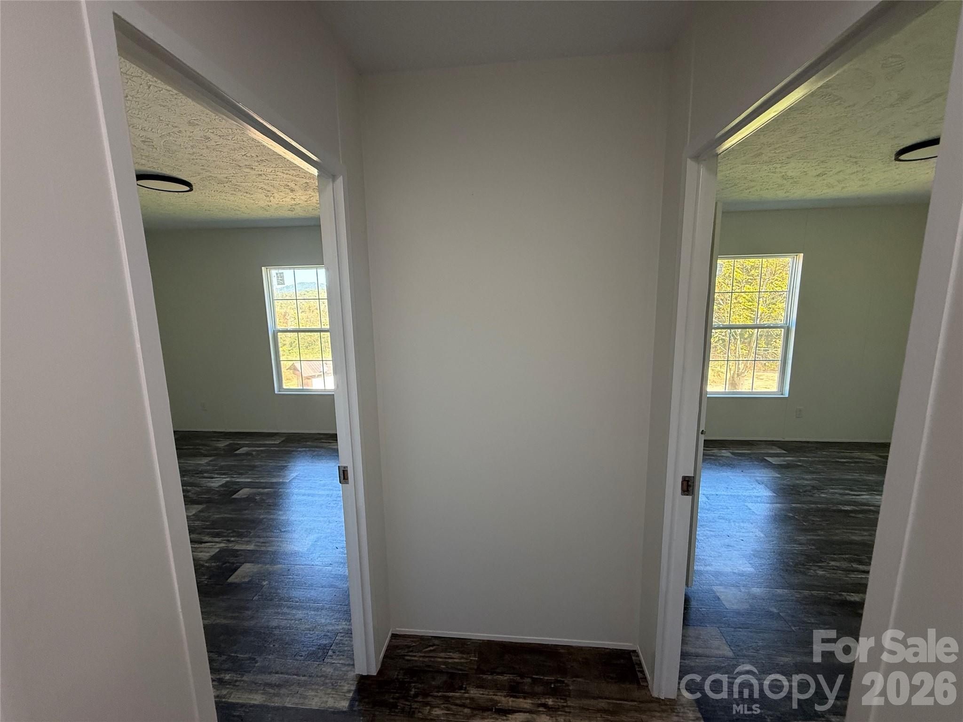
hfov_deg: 102.1
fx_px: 389
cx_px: 482
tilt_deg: -8.1
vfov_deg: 85.7
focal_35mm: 14
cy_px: 361
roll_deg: +0.3
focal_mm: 2.22
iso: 200
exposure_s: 1/120
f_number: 2.2
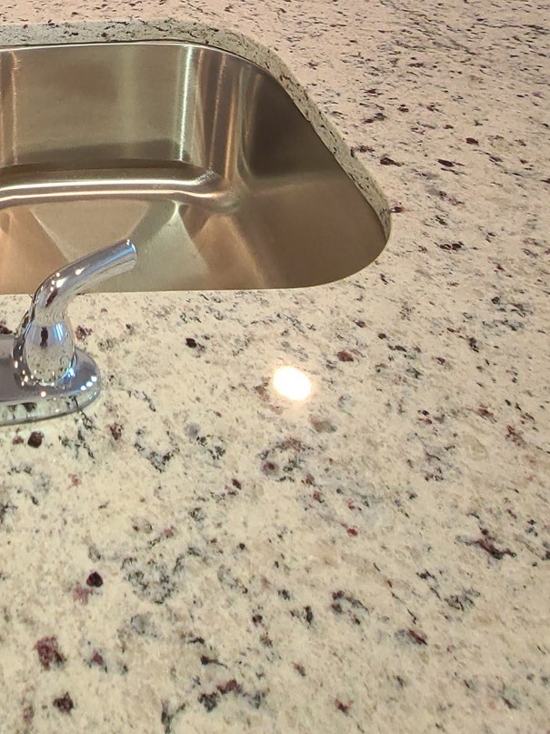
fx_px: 699
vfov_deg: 44.4
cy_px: -45
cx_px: -51
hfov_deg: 36.5
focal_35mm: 33
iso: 160
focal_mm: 2.2
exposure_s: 1/60
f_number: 2.2
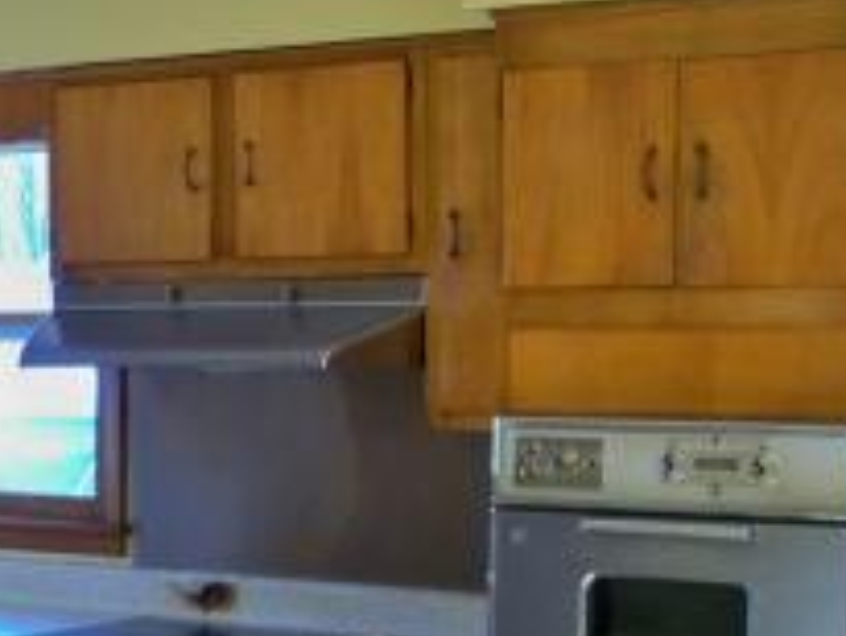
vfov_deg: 14.6
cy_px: 690
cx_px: -223
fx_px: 2421
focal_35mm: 99
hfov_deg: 18.6
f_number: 3.5
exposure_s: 1/30
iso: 200
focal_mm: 6.2
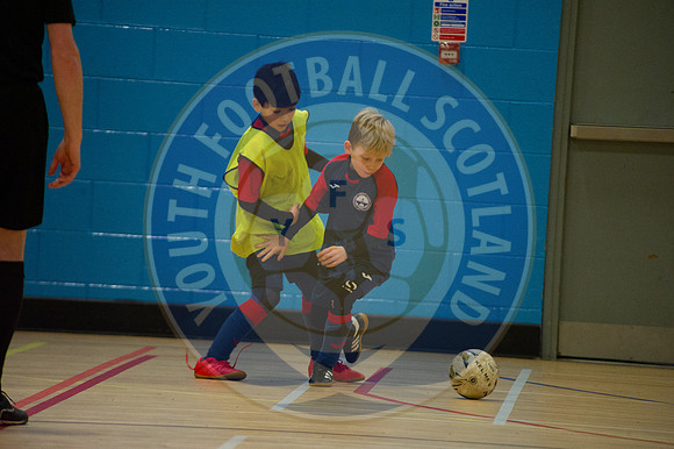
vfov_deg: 3.4
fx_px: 7484
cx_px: 337
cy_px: 224
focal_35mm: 400
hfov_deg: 5.2
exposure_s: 1/320
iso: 8000
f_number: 5.6
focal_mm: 400
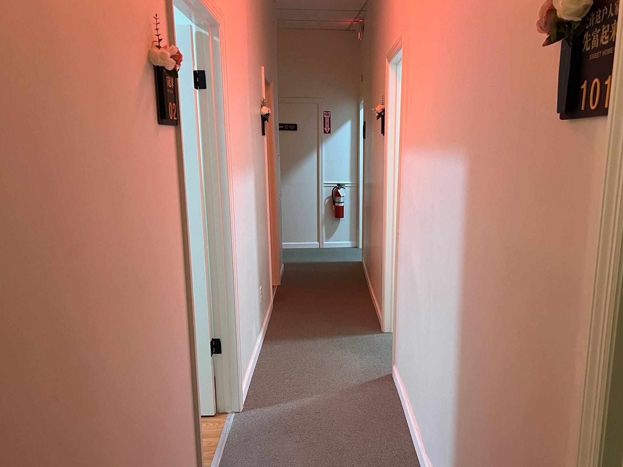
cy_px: 255
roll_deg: -0.4
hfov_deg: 59.8
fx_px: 540
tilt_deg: -10.6
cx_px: 350
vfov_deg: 46.7
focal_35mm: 30
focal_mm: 5.7
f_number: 1.5
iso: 320
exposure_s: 1/60
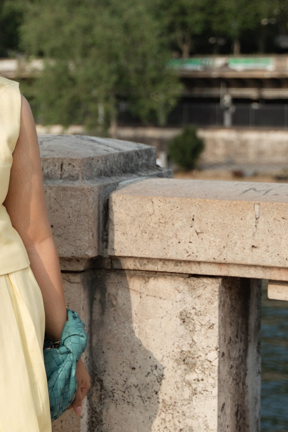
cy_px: 143
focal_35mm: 97
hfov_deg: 13.7
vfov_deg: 20.9
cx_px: -50
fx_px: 1164
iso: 125
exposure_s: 1/2500
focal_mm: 35
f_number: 2.8
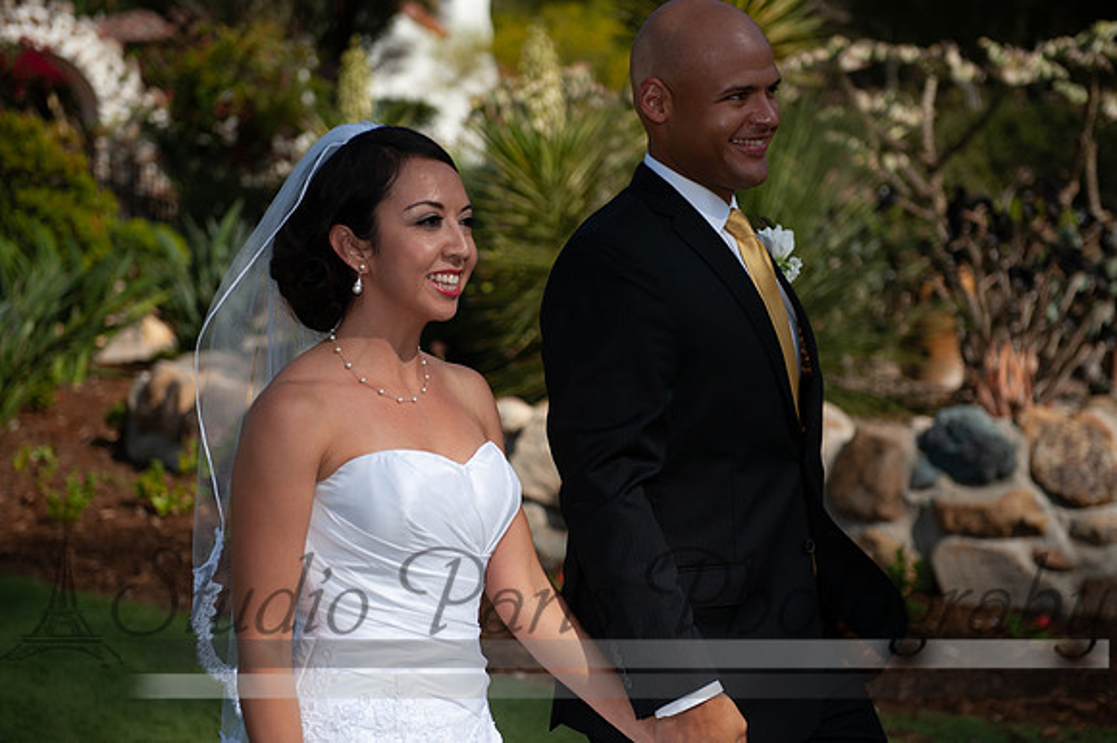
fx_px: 2171
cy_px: 372
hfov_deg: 28.9
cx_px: 558
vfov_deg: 19.4
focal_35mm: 70
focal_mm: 70
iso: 200
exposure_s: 1/4000
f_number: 3.5
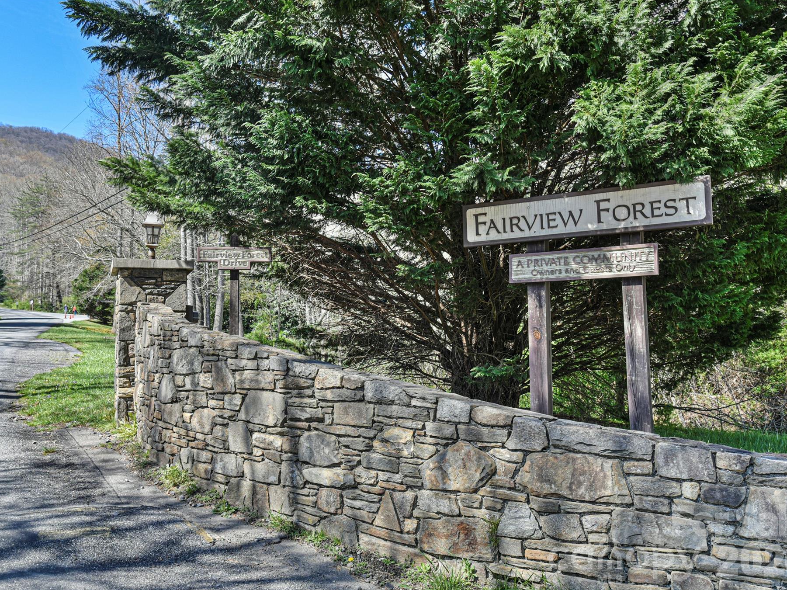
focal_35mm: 35
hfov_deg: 52.6
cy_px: 293
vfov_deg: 40.7
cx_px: 364
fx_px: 796
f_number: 6.3
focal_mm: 32
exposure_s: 1/160
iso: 400
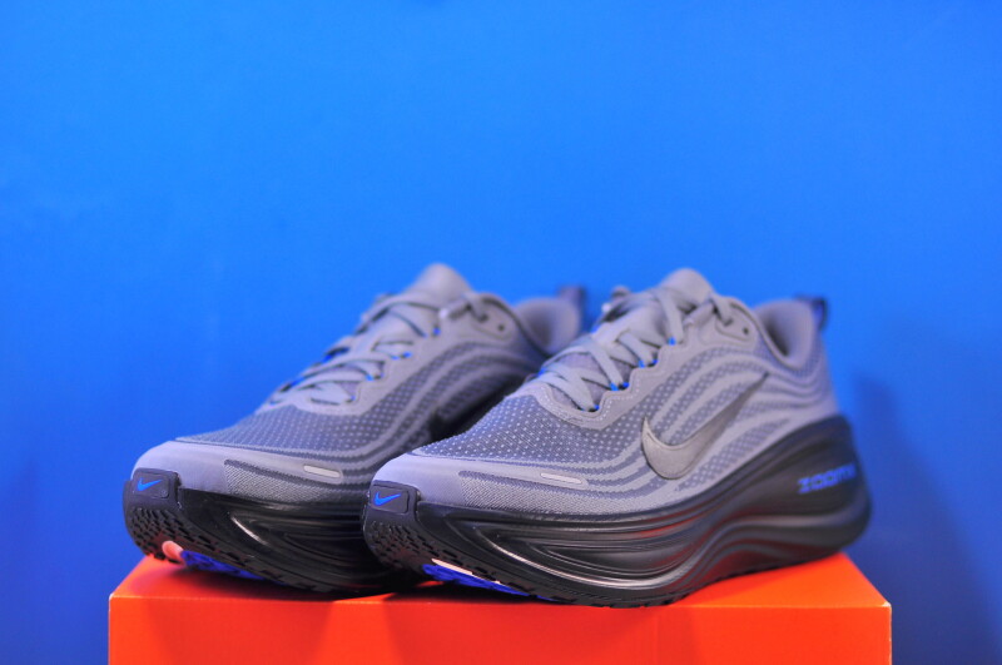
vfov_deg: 18.1
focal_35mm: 75
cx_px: 501
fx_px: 2085
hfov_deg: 27.0
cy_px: 332
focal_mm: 50
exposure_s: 1/320
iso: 250
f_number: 2
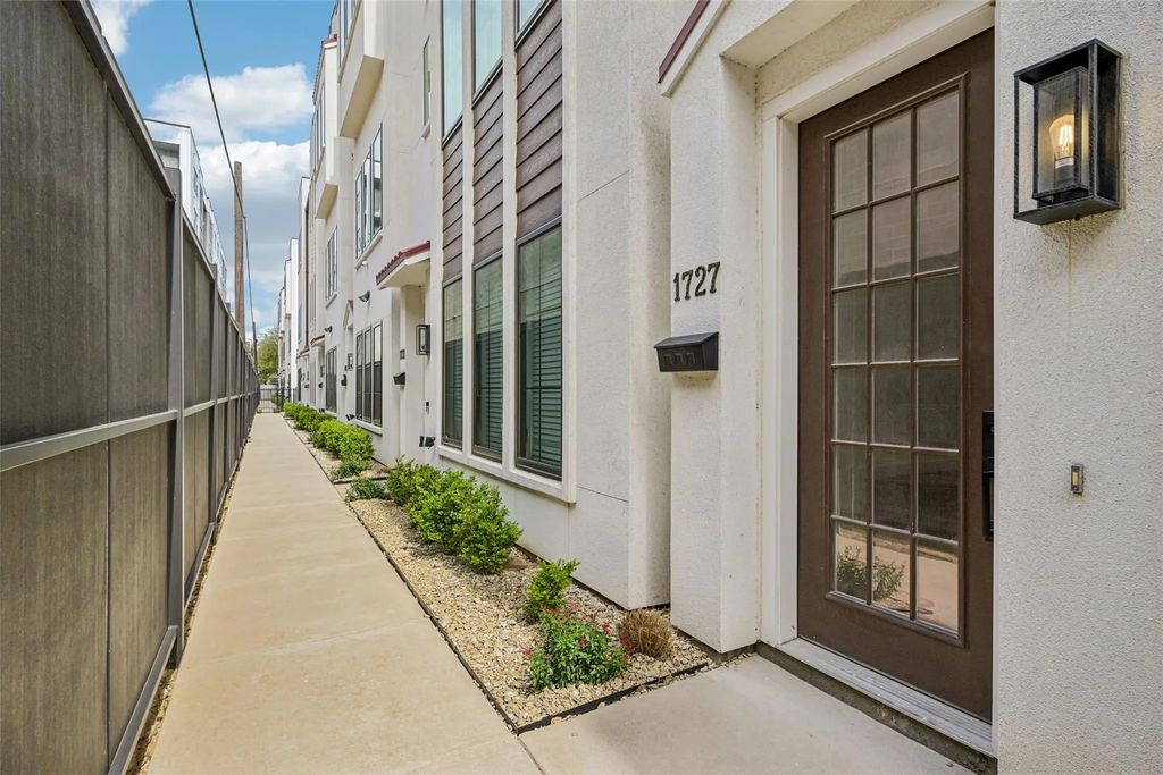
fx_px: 582
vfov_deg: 67.4
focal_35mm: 18
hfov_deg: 90.0
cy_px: 388
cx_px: 582
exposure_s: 1/640
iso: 400
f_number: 8
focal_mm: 18
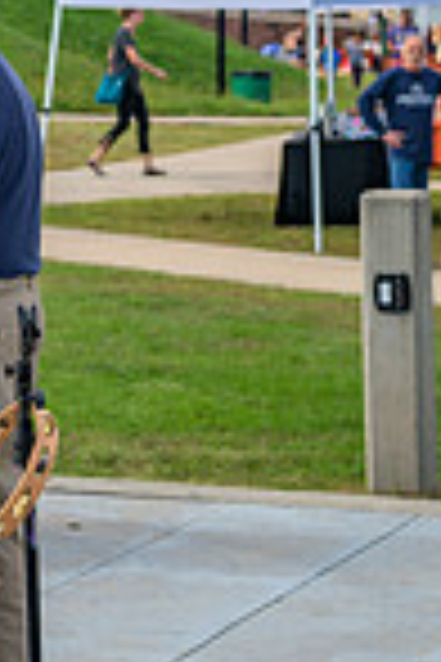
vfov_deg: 13.3
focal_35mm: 153
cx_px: -108
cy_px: 14
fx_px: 2811
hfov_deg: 8.9
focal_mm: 50
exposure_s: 1/200
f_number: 4
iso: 64
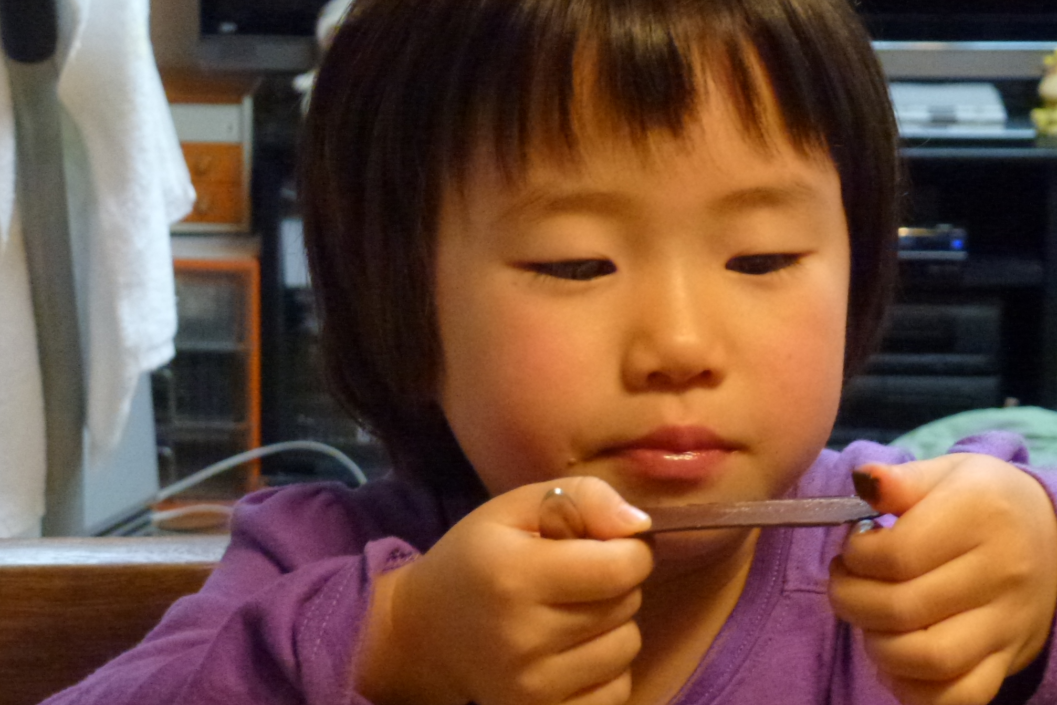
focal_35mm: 127
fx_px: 3729
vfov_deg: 10.8
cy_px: 356
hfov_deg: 16.1
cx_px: 588
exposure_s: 1/25
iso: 800
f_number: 5
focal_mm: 17.3
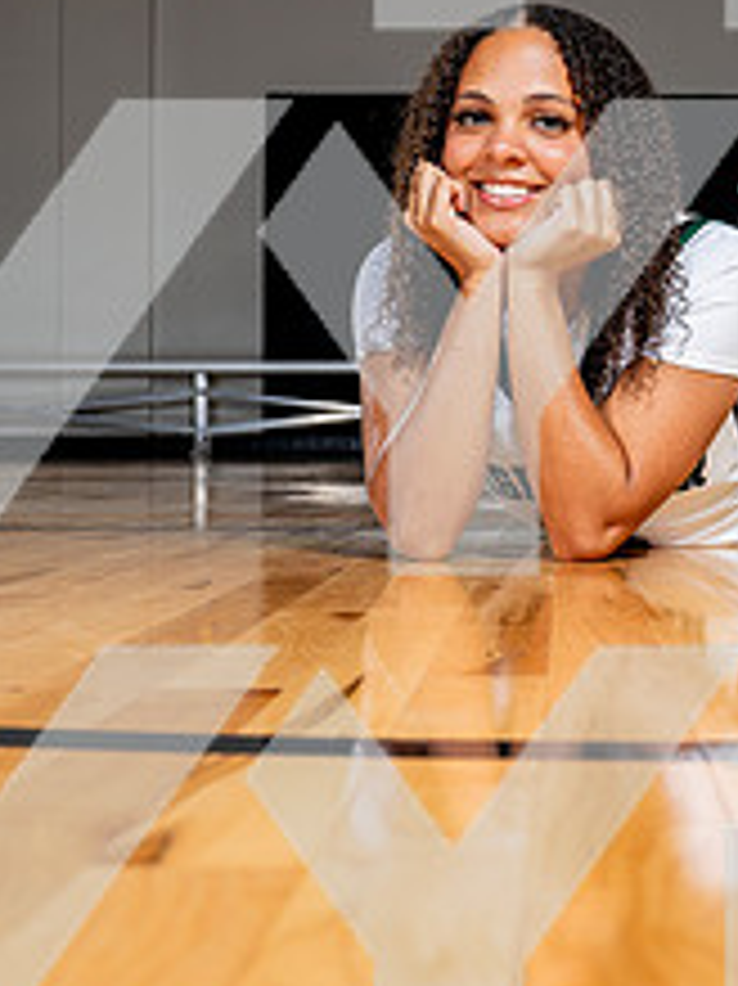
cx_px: 652
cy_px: 340
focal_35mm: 79
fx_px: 2248
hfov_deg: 18.4
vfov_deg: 24.6
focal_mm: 31
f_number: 5.6
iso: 200
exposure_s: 1/250
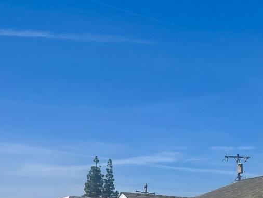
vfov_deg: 18.3
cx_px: 348
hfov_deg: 22.5
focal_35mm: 77
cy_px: 226
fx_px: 585
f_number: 1.6
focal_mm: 5.1
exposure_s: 1/6173
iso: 50
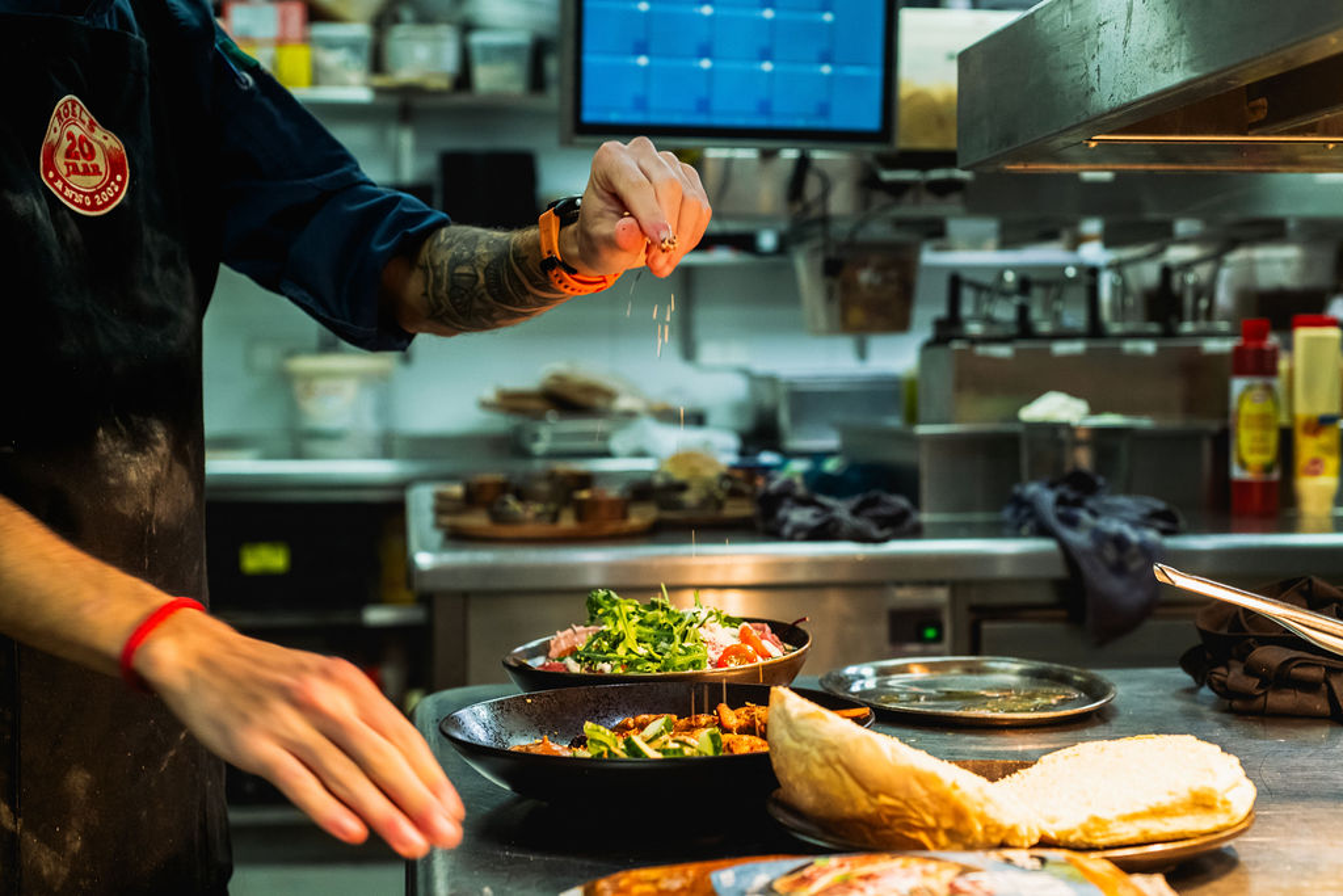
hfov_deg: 39.1
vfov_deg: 26.6
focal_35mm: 51
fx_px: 1892
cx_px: 672
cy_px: 448
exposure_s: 1/100
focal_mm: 50
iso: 1250
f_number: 5
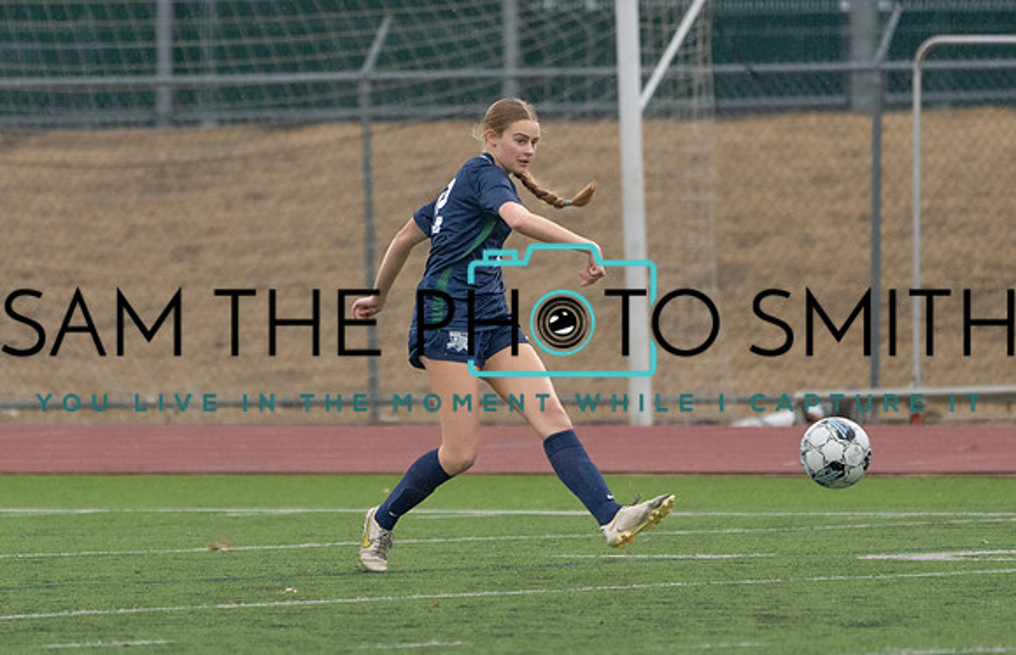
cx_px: 488
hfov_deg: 3.5
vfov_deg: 2.3
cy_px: 306
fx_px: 16505
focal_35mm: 591
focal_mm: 400
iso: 2500
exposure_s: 1/1250
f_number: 5.6
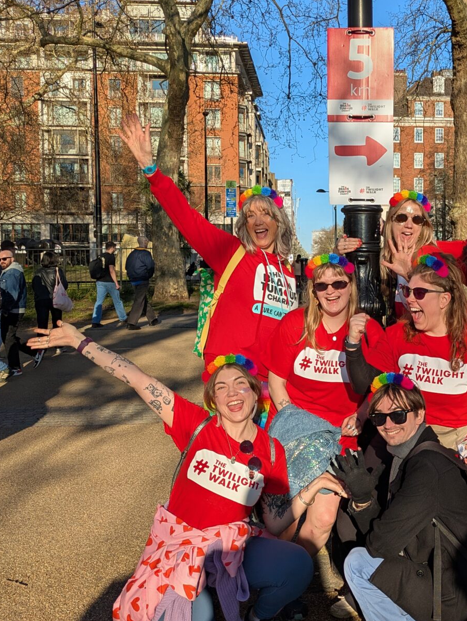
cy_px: 298
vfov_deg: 43.8
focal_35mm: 43
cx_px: 379
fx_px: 773
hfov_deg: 32.6
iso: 45
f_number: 1.89
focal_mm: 5.43
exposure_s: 1/1821
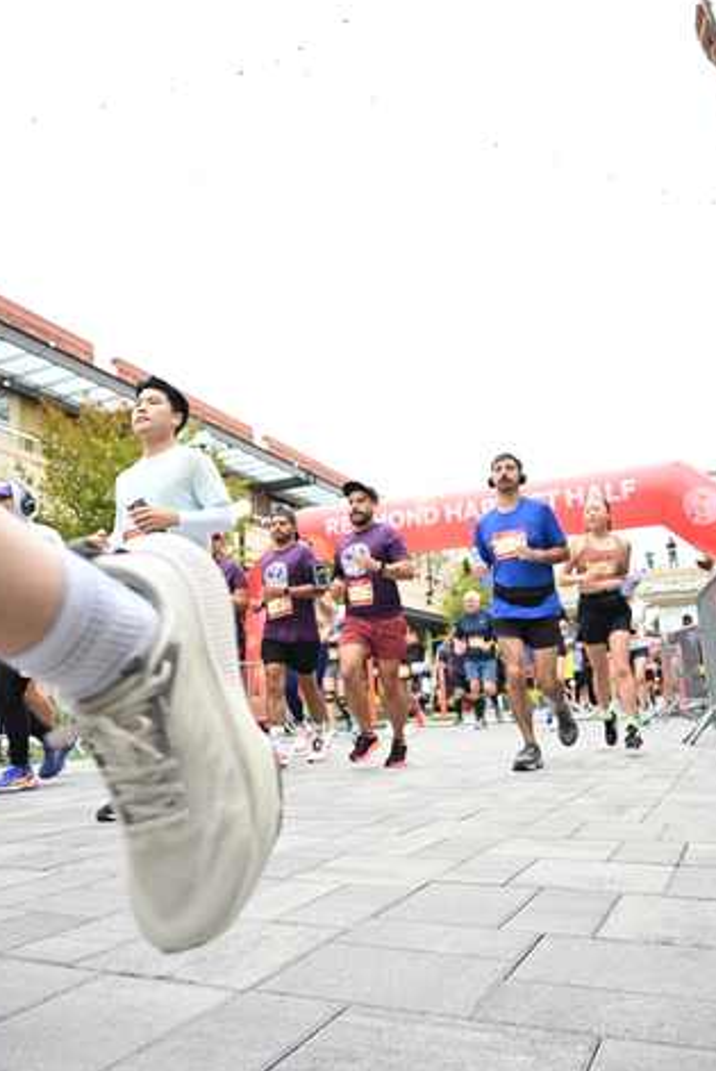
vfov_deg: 65.4
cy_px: 539
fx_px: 833
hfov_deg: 46.4
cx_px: 388
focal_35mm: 28
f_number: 4
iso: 2000
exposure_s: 1/640
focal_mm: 24
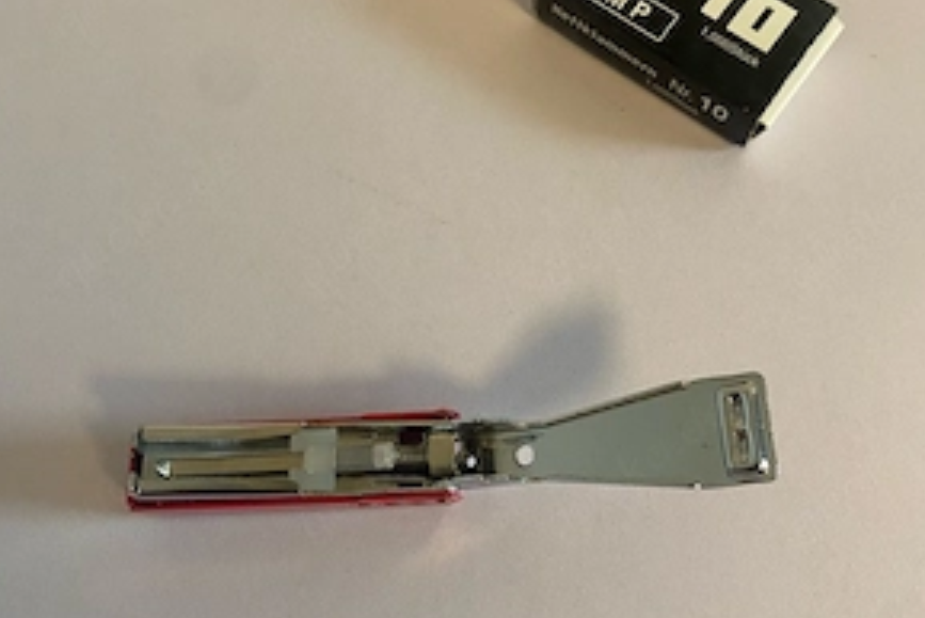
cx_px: 461
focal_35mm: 36
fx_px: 925
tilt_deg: -67.3
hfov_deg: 53.1
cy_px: 253
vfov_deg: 36.8
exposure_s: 1/50
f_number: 1.8
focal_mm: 4.25
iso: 160
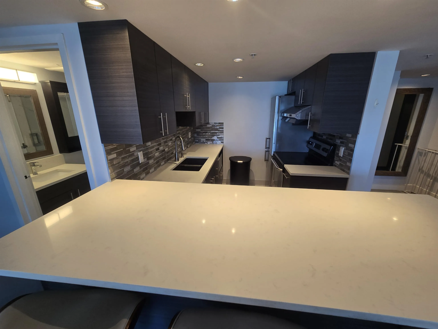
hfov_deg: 106.2
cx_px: 219
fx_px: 164
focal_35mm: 13
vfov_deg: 89.9
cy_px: 164
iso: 80
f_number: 2.2
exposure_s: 1/60
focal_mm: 2.2
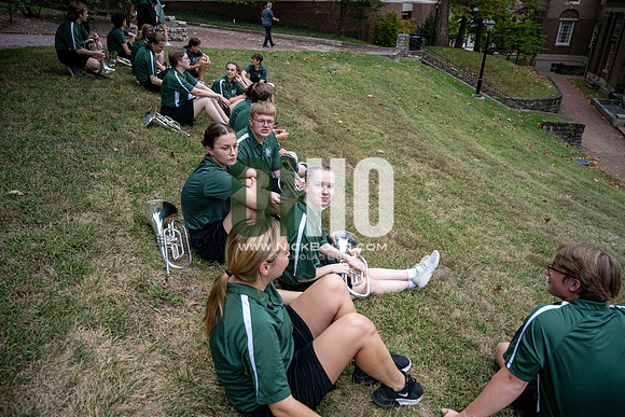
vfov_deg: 53.2
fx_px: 417
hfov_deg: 73.7
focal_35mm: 24
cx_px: 312
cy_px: 208
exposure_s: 1/500
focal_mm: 24
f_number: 4
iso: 1250
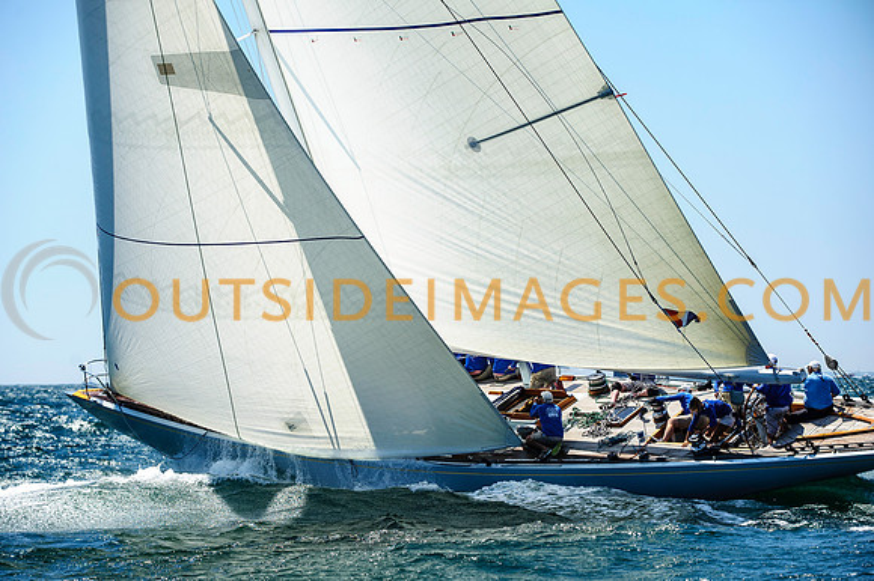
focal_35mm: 137
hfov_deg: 15.0
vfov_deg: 10.0
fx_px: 3330
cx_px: 423
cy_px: 290
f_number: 5
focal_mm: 130
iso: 320
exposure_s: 1/2000
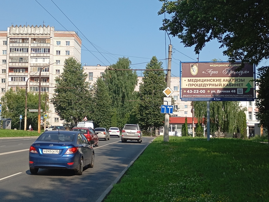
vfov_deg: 25.7
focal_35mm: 57
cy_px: 101
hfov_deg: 33.7
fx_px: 444
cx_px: 134
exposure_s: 1/613
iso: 101
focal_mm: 4.27
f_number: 1.8
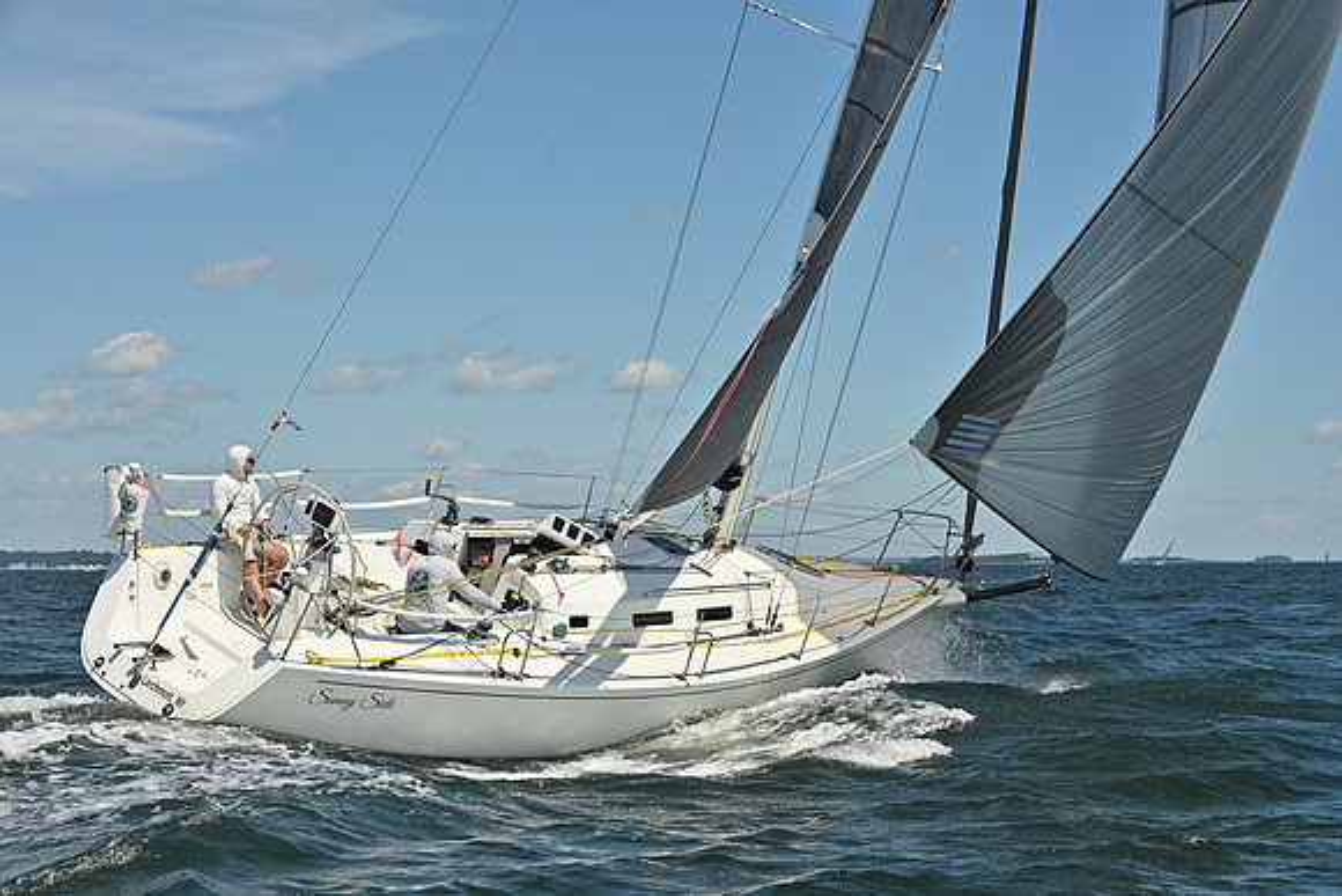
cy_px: 448
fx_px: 2796
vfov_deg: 18.2
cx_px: 671
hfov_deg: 27.0
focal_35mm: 75
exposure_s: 1/1250
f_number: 10
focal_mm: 75
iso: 250
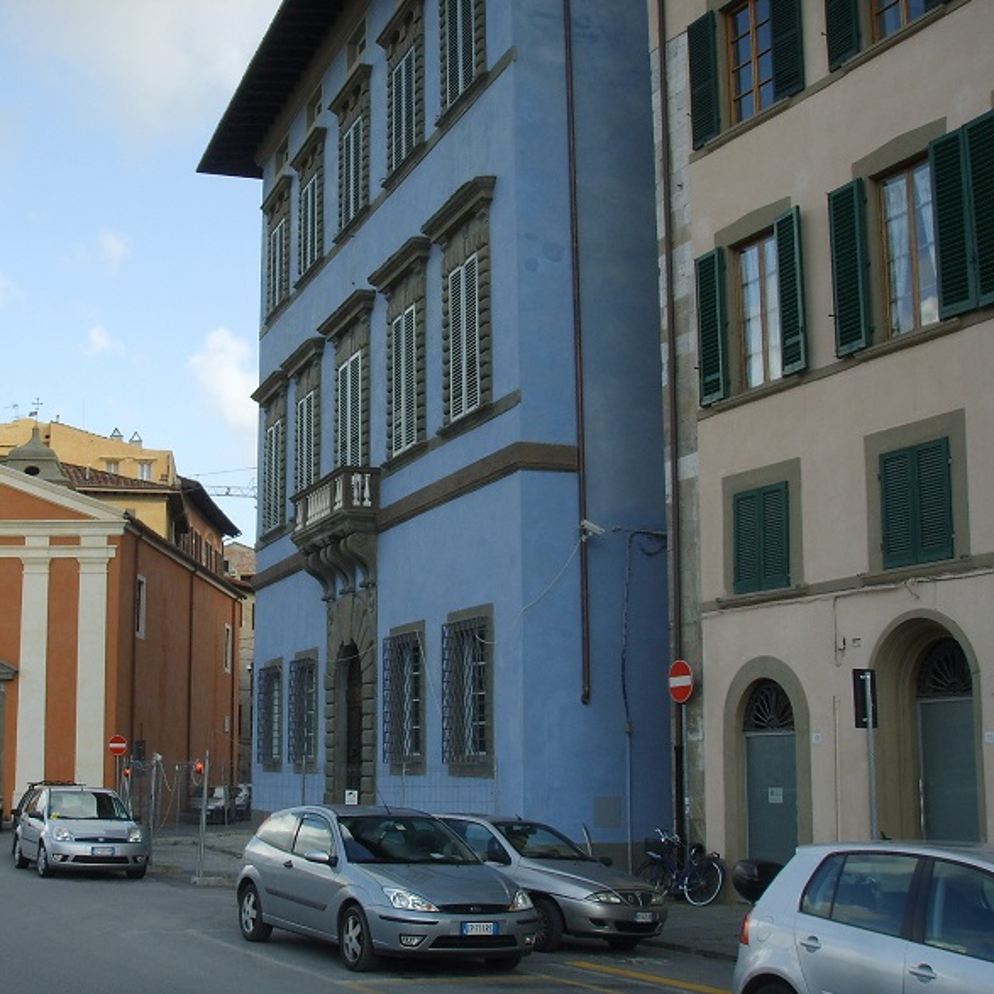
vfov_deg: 36.1
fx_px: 1527
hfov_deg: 35.8
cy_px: 500
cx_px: 352
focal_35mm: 47
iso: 50
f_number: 6.3
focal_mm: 6.6
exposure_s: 1/125
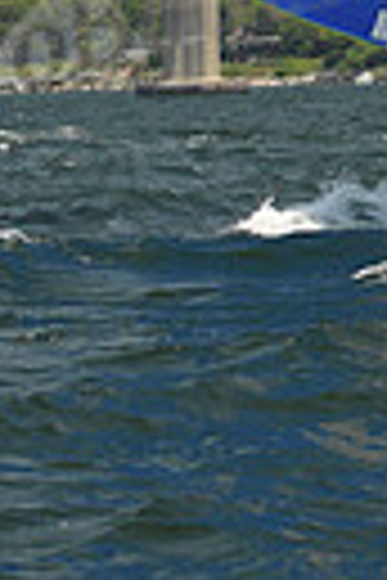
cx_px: 650
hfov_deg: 4.3
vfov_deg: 6.3
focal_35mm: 315
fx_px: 5079
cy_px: -719
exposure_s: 1/640
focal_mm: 70
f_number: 6.3
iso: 250
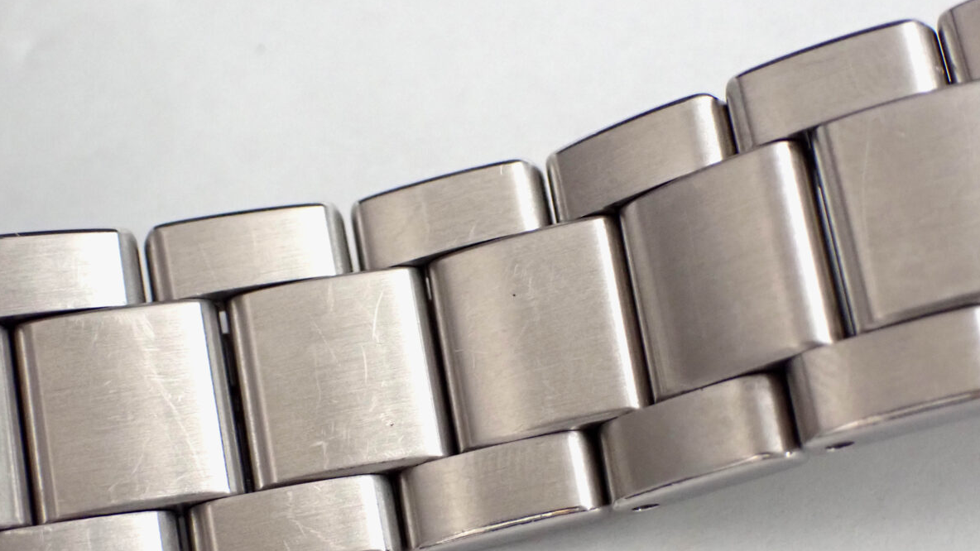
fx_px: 1923
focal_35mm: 74
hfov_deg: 28.6
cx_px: 495
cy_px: 368
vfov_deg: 16.3
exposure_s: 1/60
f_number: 3.8
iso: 1250
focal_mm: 11.88
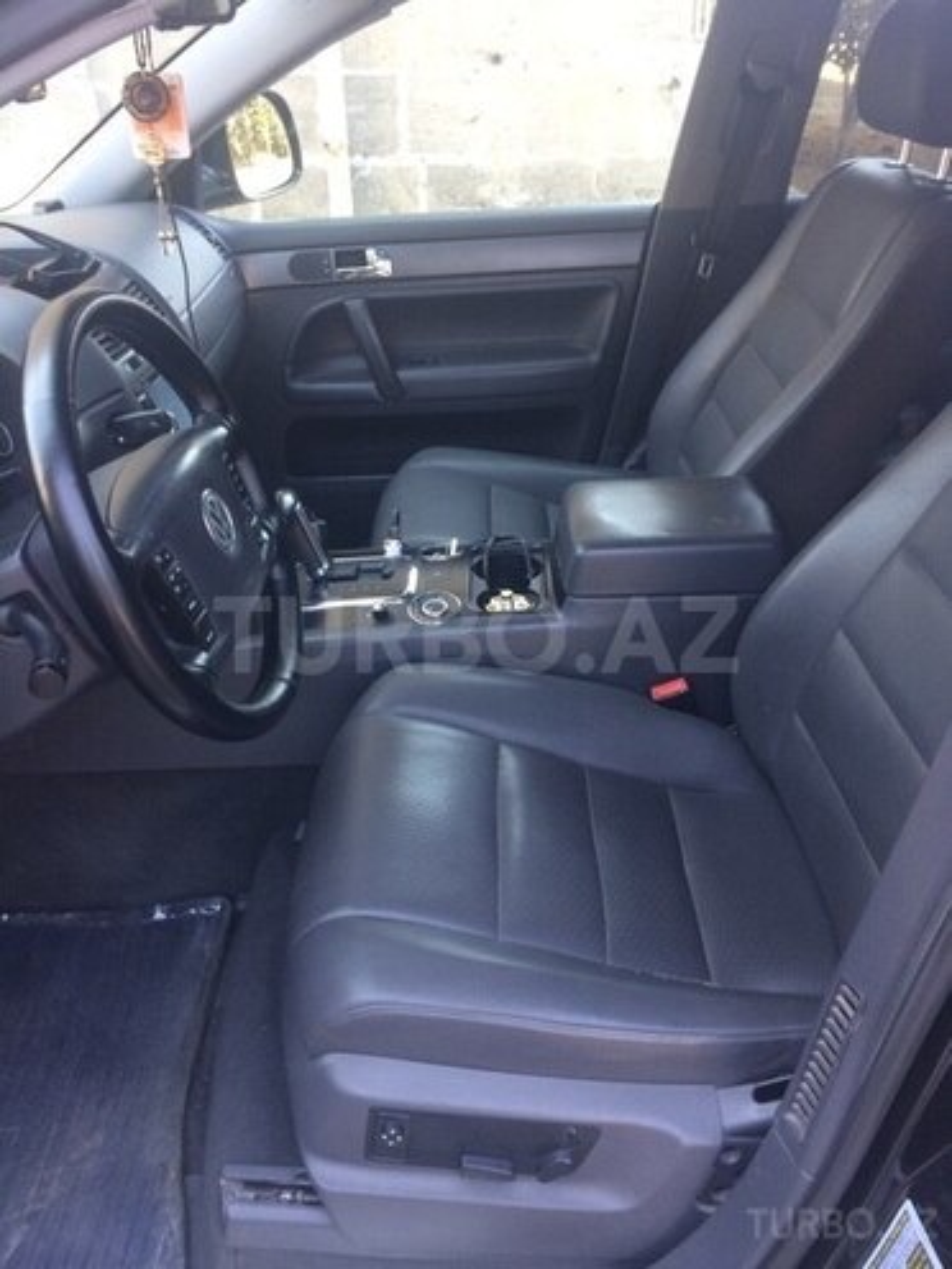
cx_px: 476
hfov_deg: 48.2
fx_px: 1063
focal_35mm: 29
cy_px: 634
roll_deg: +2.0
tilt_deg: -32.2
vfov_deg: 61.7
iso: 32
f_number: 2.2
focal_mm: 4.15
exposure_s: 1/33
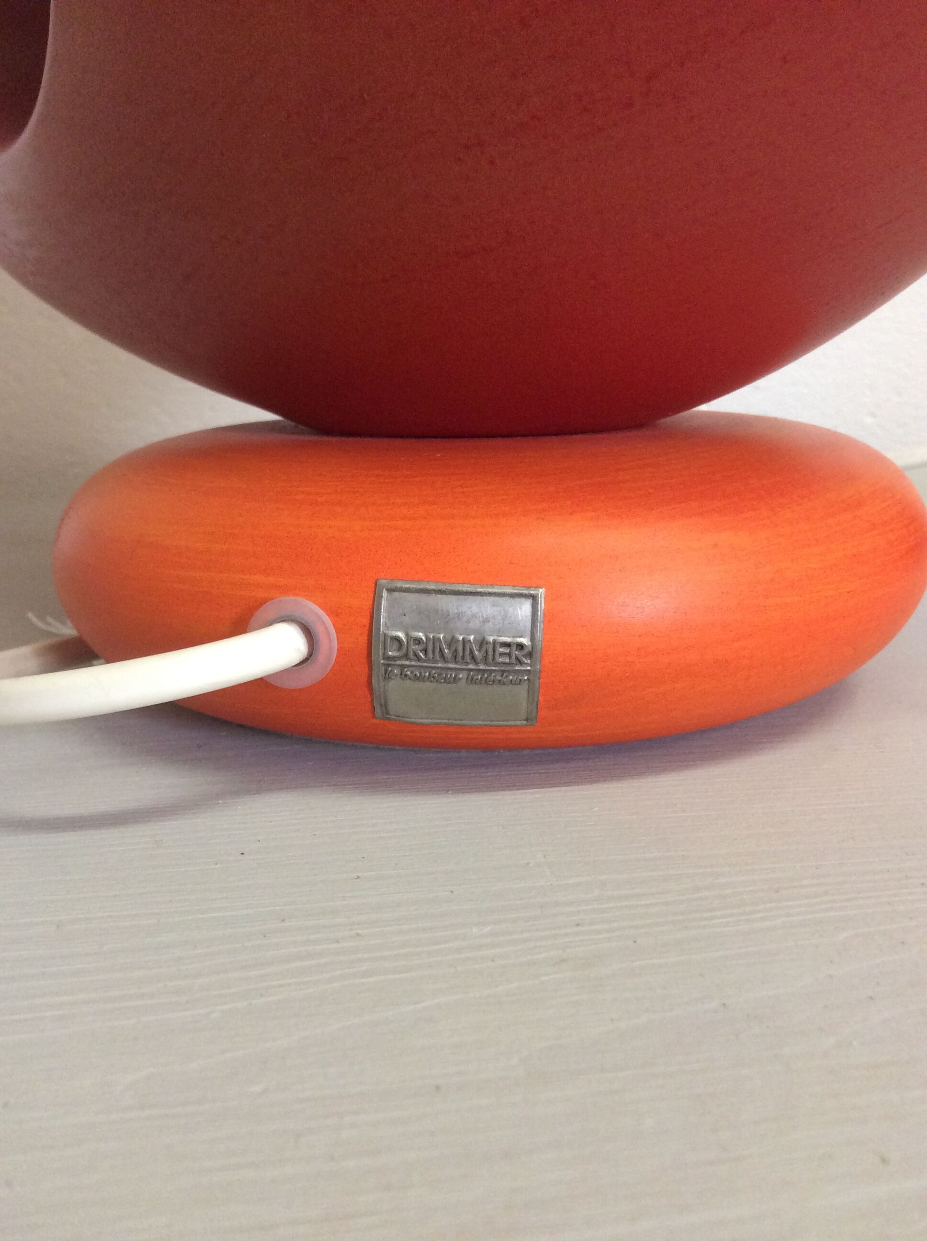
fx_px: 1146
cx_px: 464
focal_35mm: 32
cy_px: 620
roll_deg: +0.9
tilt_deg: -13.4
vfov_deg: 56.9
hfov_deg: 44.1
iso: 200
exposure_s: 1/25
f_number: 2.4
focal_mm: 3.3
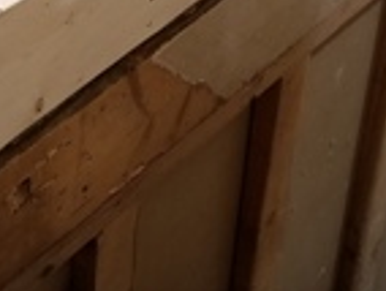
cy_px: -106
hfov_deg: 16.7
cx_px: 76
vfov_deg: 12.3
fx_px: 1307
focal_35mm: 117
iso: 200
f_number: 1.7
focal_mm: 4.25
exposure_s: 1/10
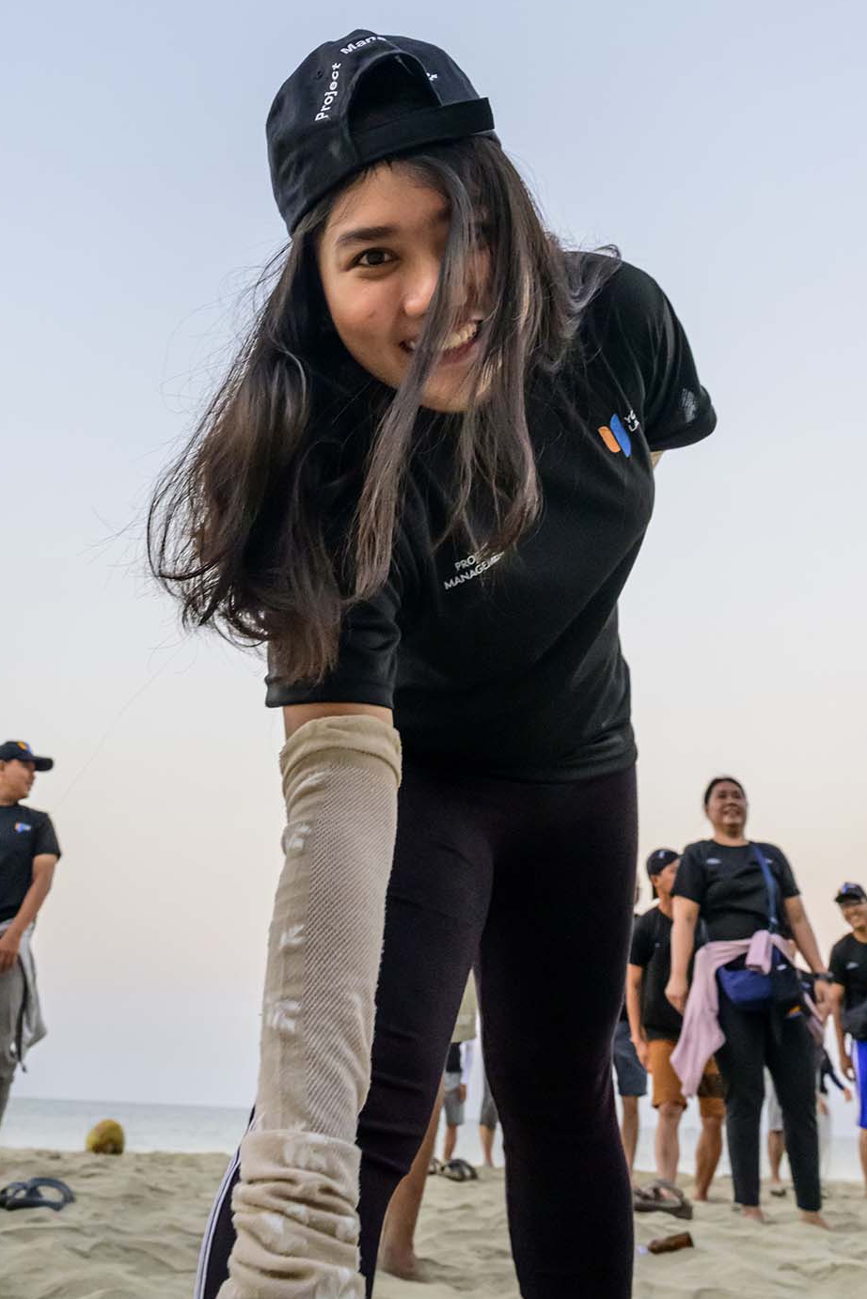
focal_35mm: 25
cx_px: 445
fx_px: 903
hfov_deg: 51.3
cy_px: 633
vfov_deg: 71.5
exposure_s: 1/200
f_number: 8
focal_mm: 24
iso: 4500
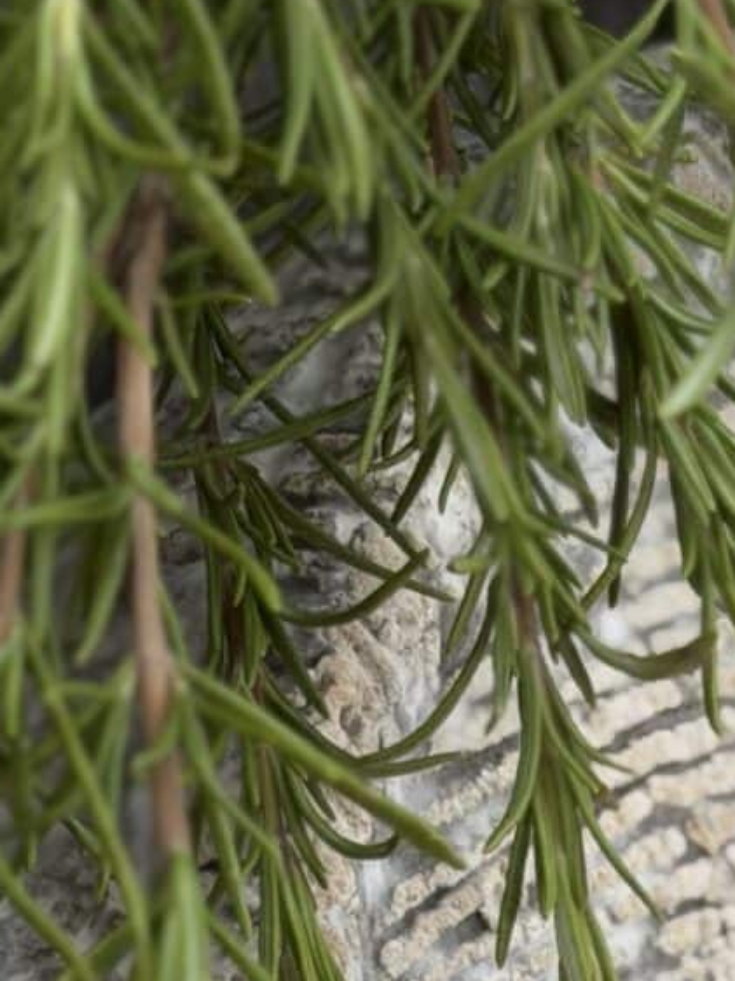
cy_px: 1292
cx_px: 1103
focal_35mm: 175
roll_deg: -2.7
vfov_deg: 11.0
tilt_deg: -9.4
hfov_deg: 8.3
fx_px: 4958
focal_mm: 6.76
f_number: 1.78
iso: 100
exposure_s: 1/121
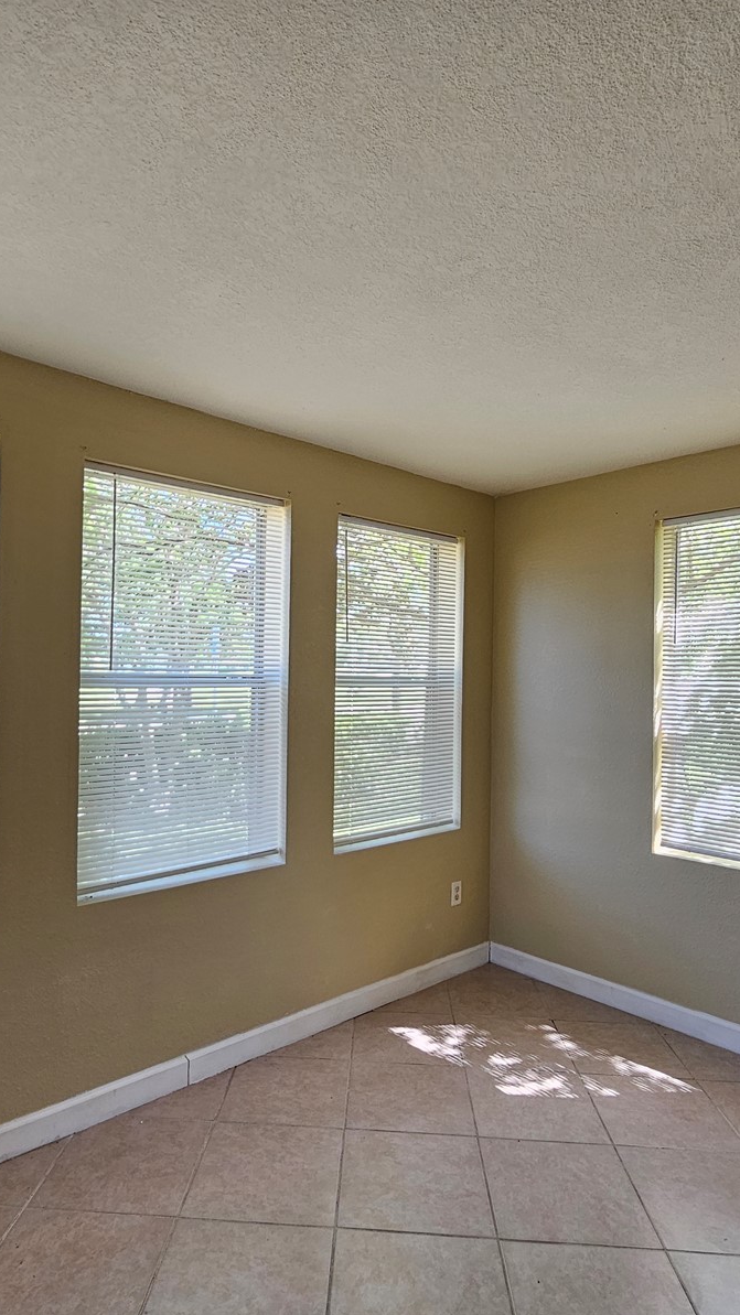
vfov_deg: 89.6
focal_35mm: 19
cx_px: 337
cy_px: 658
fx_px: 663
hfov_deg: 58.3
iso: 100
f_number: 2.2
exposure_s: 1/77.4
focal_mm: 2.2
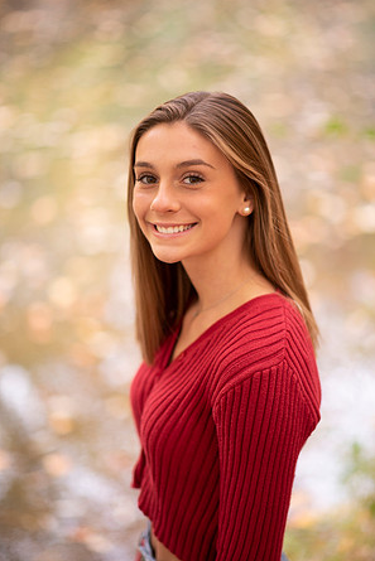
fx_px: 1343
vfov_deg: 23.6
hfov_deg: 15.9
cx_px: 188
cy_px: 281
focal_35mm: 86
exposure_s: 1/160
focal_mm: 85
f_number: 1.8
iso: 100
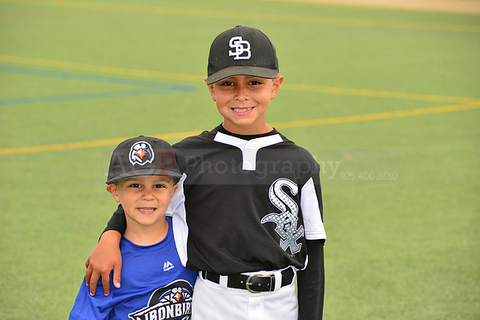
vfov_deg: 8.6
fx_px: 2134
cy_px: 160
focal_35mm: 160
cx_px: 240
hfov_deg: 12.8
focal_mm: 160
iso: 250
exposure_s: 1/200
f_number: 8
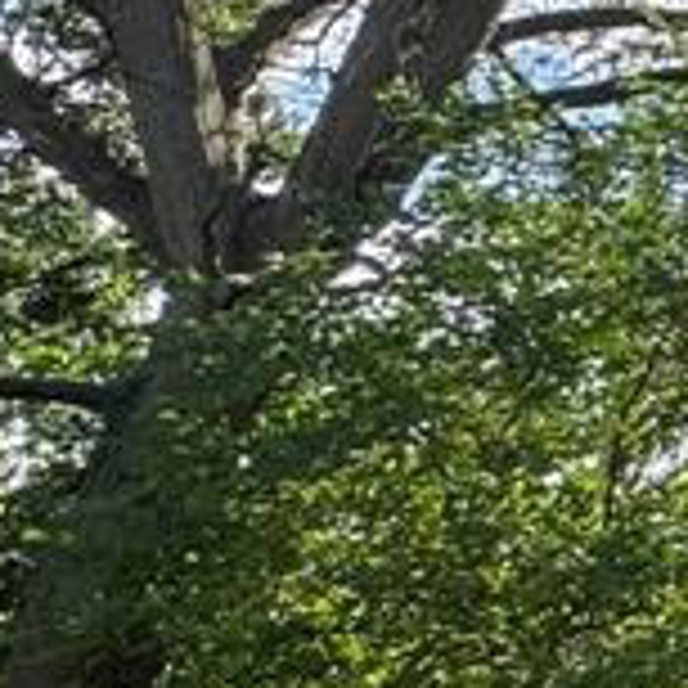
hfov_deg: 12.2
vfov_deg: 20.6
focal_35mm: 83
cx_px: 1956
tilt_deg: +15.2
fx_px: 1866
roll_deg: +2.9
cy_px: 130
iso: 40
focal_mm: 2.22
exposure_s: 1/347
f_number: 2.2
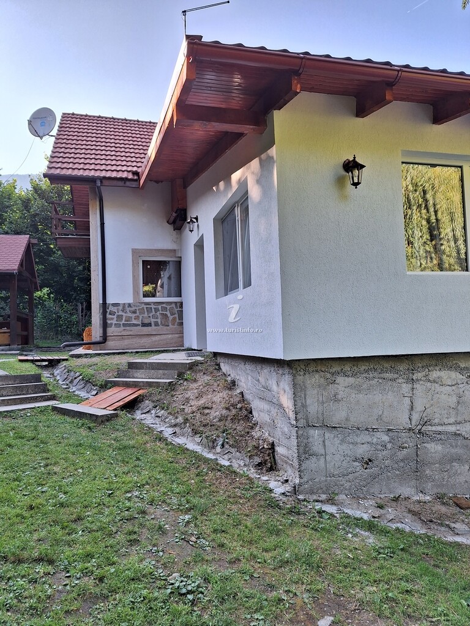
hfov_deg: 58.9
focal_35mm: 23
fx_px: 416
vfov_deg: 73.9
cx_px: 235
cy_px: 313
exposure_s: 1/256
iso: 40
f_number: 1.8
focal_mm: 5.54
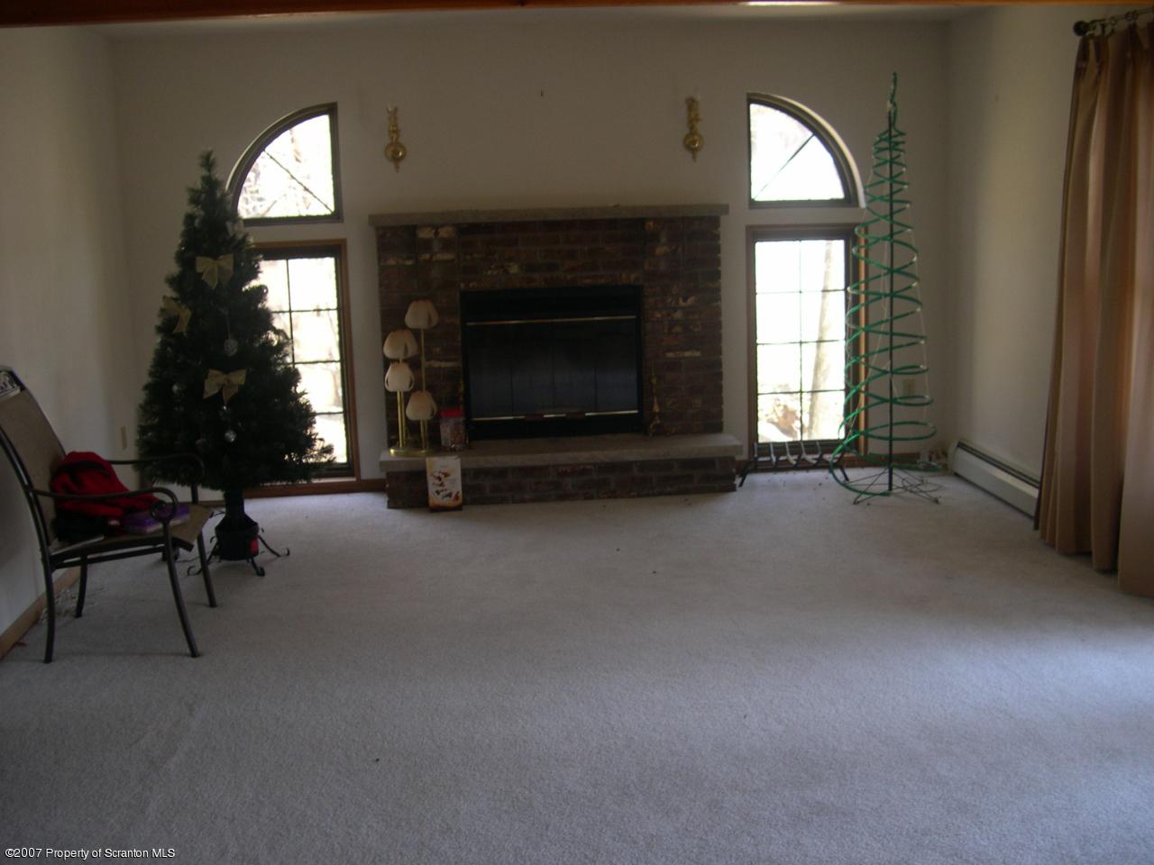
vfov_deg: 37.7
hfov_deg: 49.0
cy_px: 432
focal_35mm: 38
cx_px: 577
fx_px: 1267
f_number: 2.8
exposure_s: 1/40.8
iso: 100
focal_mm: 8
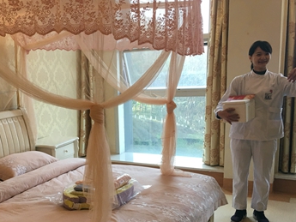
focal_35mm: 42
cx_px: 97
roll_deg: +2.5
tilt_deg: -11.7
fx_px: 359
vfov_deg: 34.0
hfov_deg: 44.1
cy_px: 152
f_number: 2.2
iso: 40
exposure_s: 1/33
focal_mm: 4.15
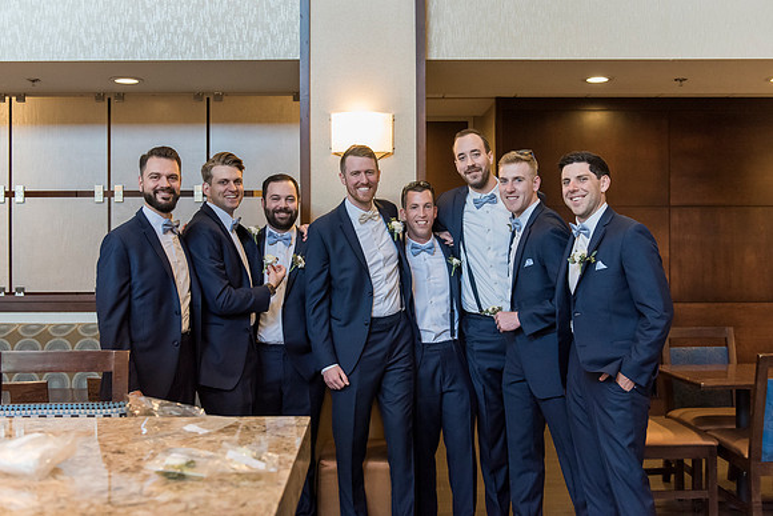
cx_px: 380
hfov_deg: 48.4
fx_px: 860
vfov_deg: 33.4
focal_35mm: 40
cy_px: 250
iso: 4000
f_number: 3.5
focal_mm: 38
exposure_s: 1/200
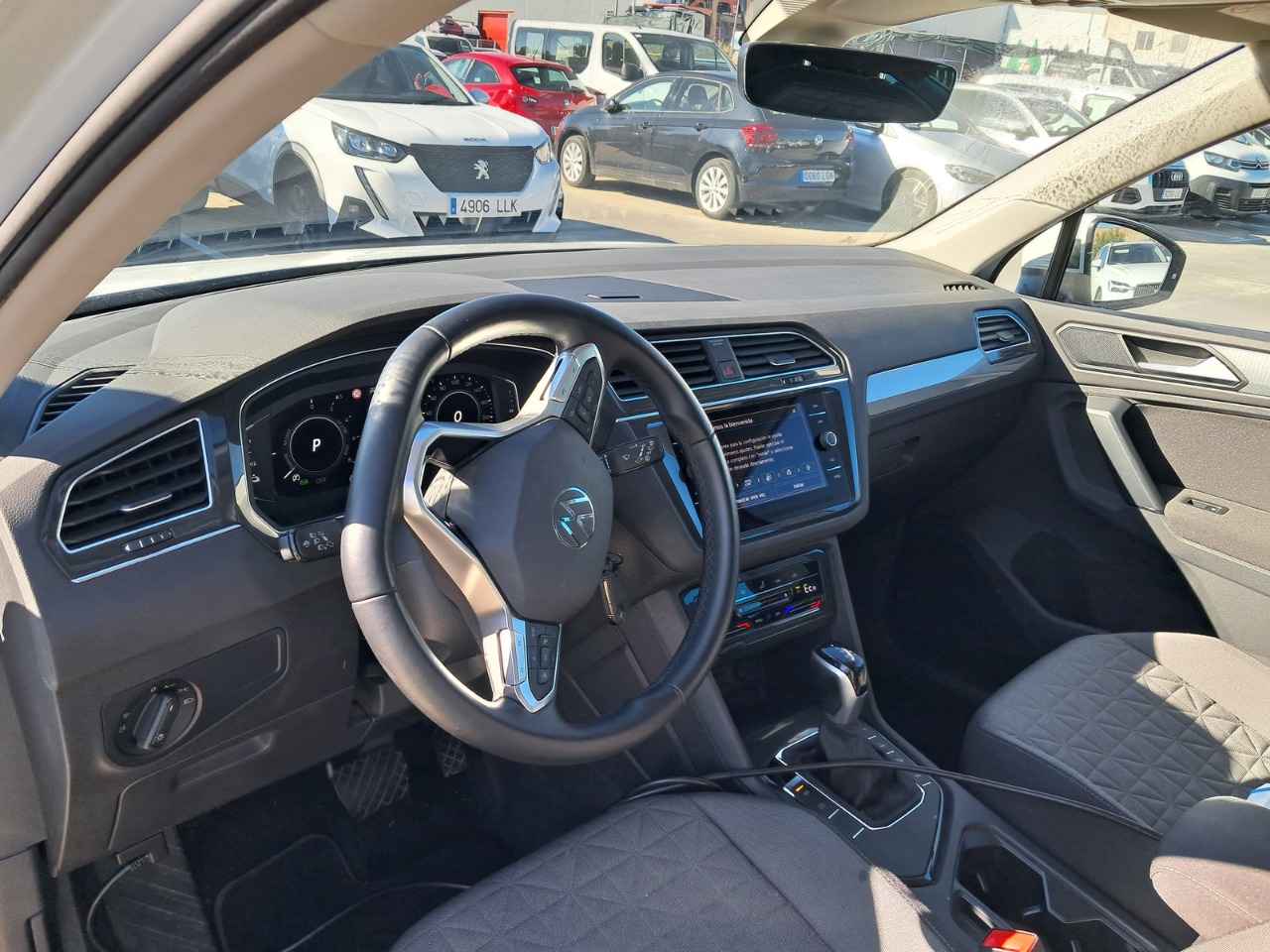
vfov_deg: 51.4
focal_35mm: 27
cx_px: 635
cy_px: 476
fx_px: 991
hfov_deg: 65.3
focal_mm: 4
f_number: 1.8
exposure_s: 1/111
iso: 50
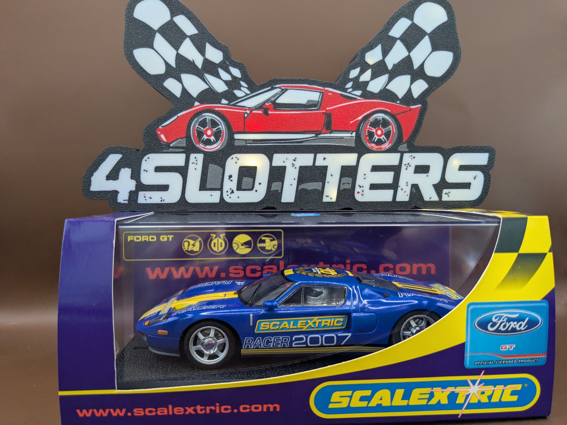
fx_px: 442
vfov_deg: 51.4
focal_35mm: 27
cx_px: 284
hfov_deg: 65.3
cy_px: 212
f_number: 1.73
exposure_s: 1/99.9
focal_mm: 4.38
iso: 430
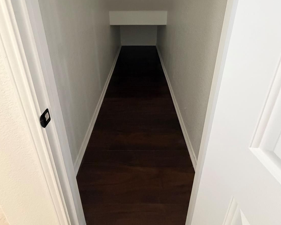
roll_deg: -0.2
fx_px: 158
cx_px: 139
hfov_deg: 83.3
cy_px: 53
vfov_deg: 66.0
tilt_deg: -20.3
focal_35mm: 19
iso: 640
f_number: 2.2
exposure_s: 1/60
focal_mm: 2.22
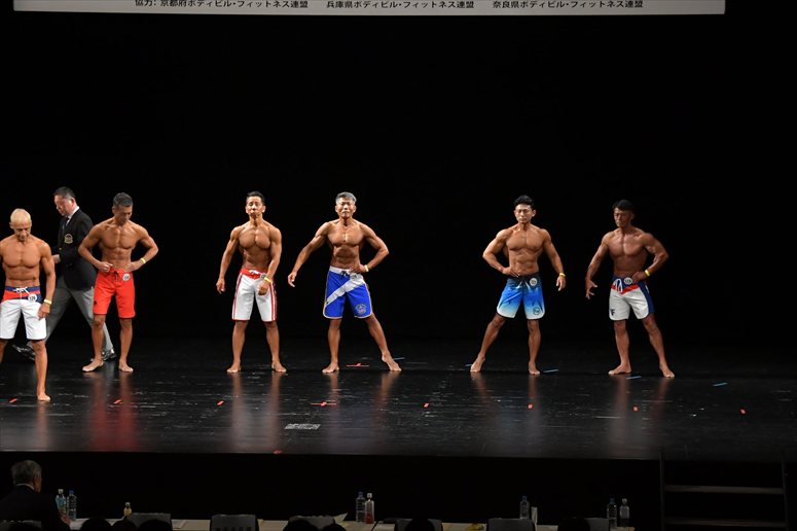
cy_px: 266
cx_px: 398
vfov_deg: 11.1
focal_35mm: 123
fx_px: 2722
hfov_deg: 16.7
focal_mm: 82
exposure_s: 1/400
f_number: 5.6
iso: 3200
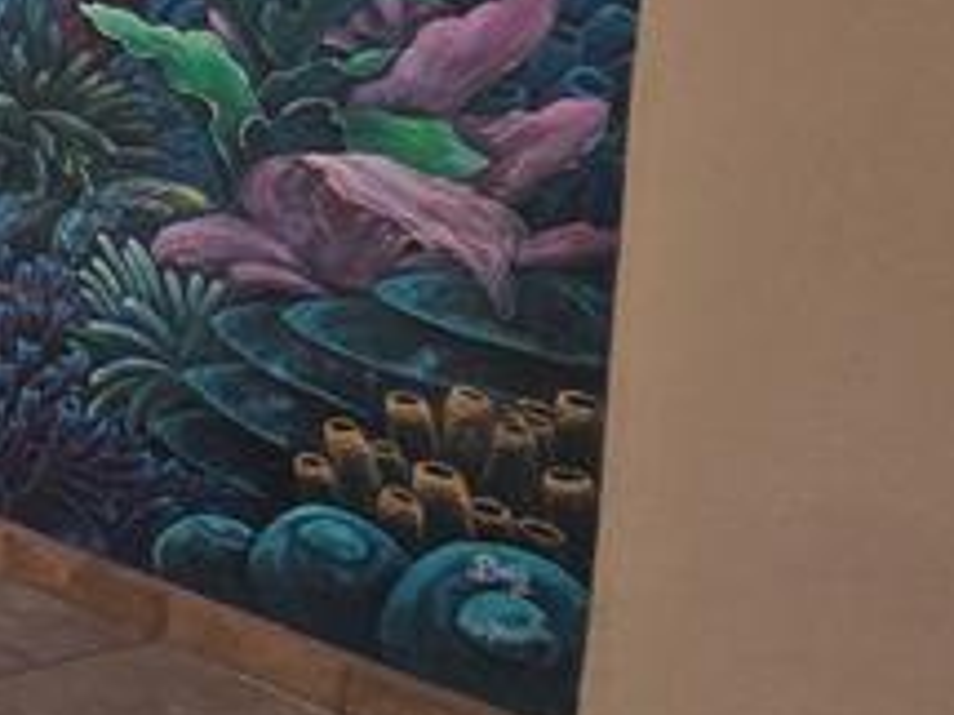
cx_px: -1003
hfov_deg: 18.5
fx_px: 1708
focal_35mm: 62
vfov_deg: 22.1
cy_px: -111
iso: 50
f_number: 2.2
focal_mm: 2.2
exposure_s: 1/4444
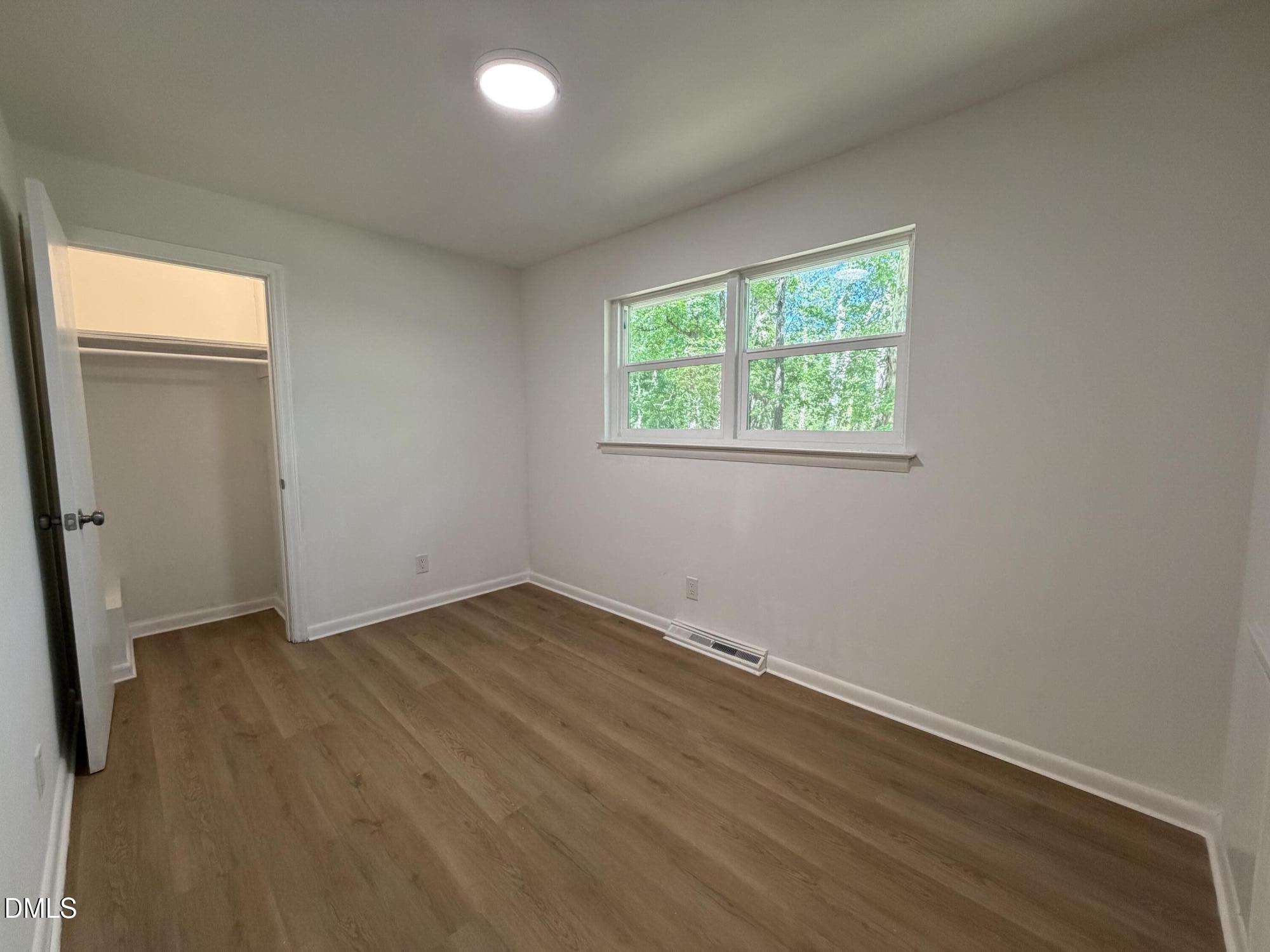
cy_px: 476
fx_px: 514
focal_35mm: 14
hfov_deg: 102.1
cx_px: 635
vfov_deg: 85.7
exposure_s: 1/120
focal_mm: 2.22
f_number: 2.2
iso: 320
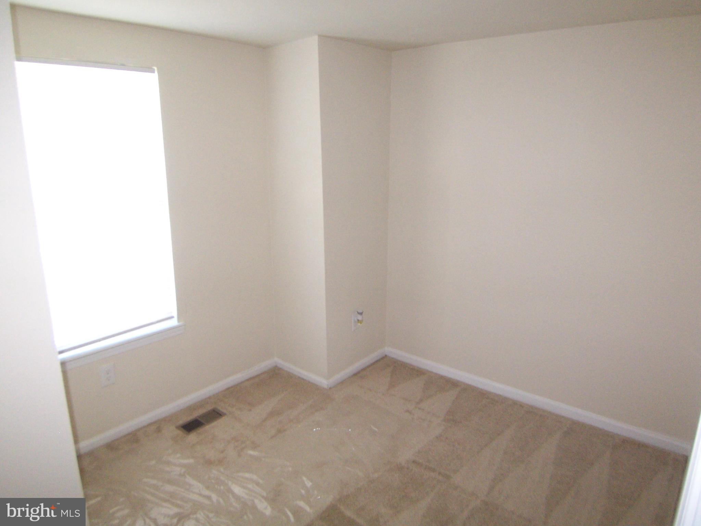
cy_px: 263
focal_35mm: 23
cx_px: 350
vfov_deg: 58.9
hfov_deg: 73.9
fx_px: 466
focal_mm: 3.8
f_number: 2.8
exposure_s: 1/30
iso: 200
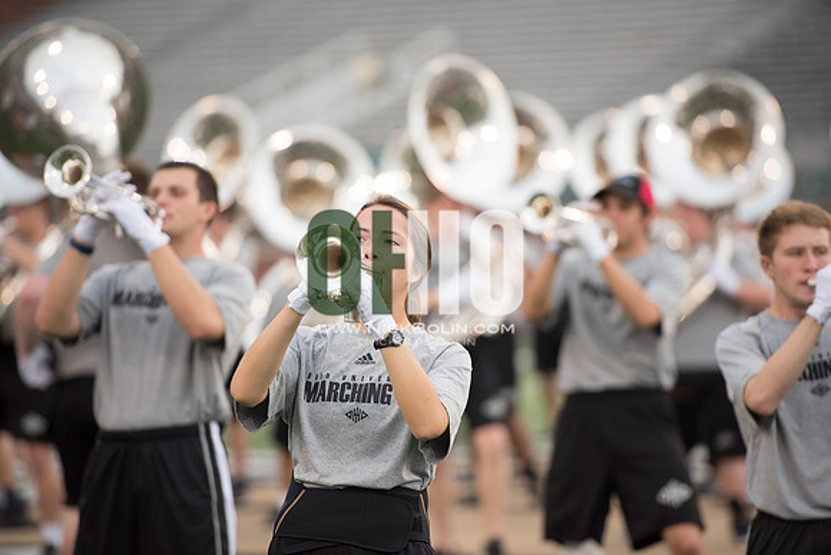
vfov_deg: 6.9
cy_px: 278
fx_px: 4618
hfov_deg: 10.3
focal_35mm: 200
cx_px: 416
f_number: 2.8
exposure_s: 1/1250
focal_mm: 200
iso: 1000
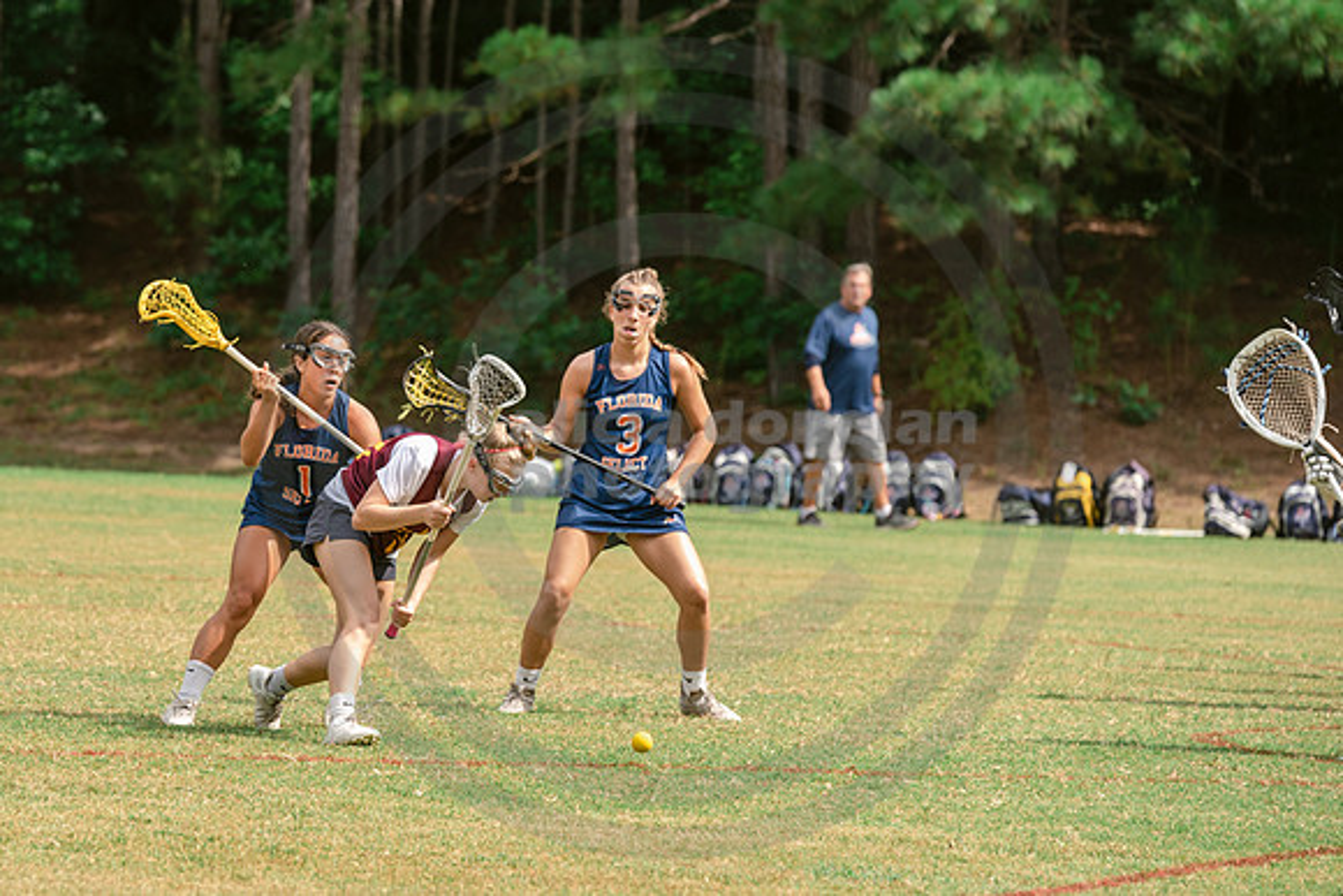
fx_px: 9790
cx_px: 462
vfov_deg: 5.2
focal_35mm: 262
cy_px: 418
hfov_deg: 7.8
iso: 250
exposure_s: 1/1250
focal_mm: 200
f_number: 5
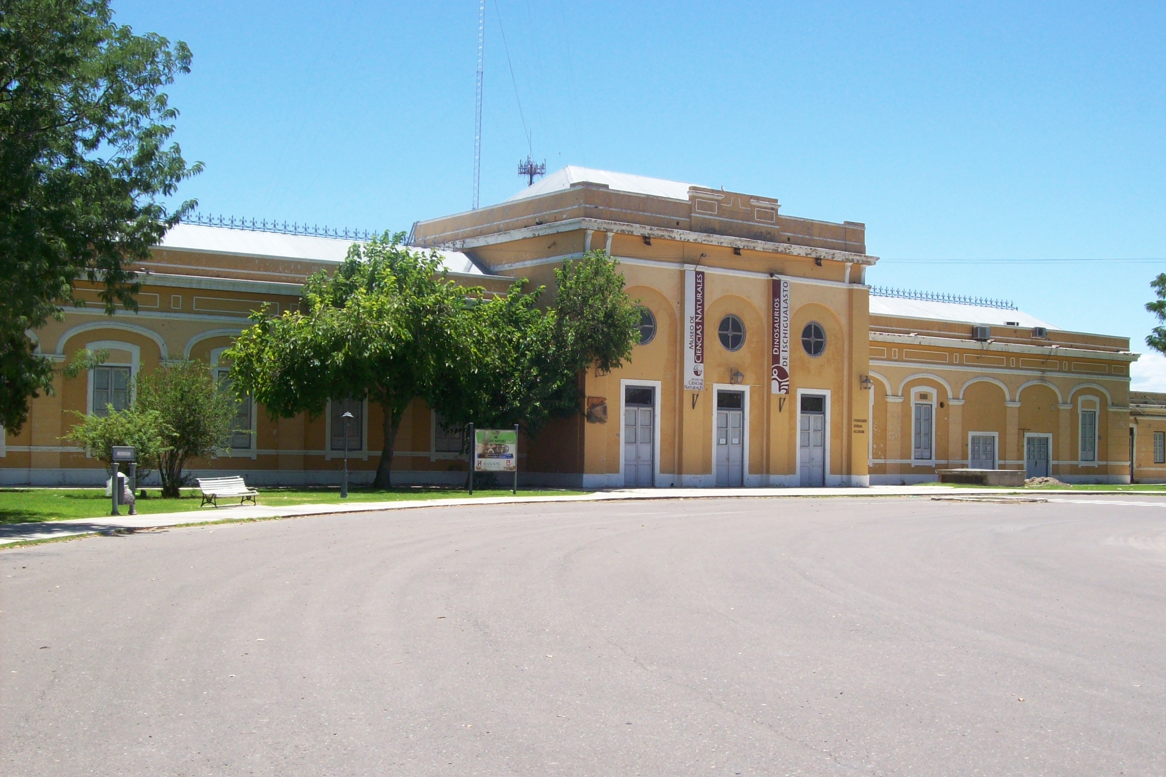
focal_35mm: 47
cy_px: 409
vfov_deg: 28.6
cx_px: 585
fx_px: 1522
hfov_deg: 41.9
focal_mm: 7.6
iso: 80
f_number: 5.4
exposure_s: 1/354
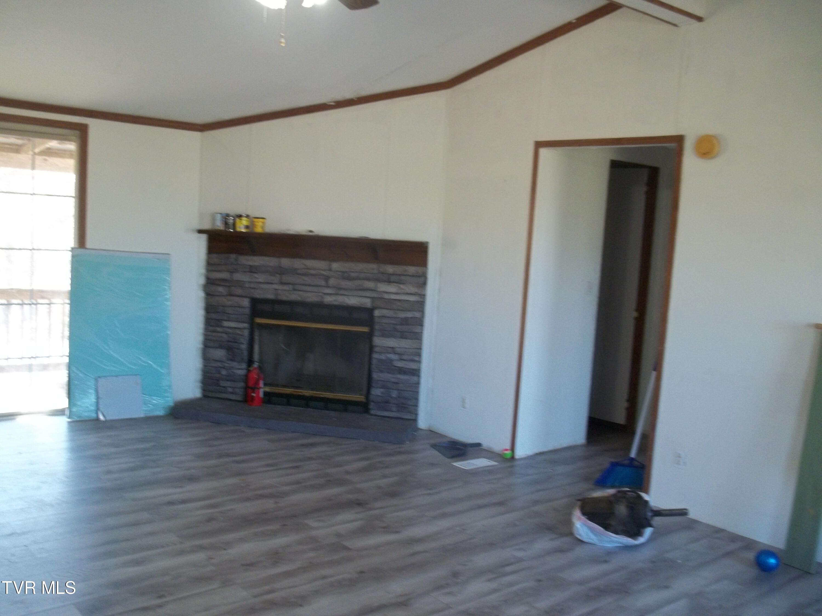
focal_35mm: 33
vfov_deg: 42.9
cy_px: 308
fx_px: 784
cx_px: 411
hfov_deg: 55.4
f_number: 3.3
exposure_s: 1/40
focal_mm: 5.9
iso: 160
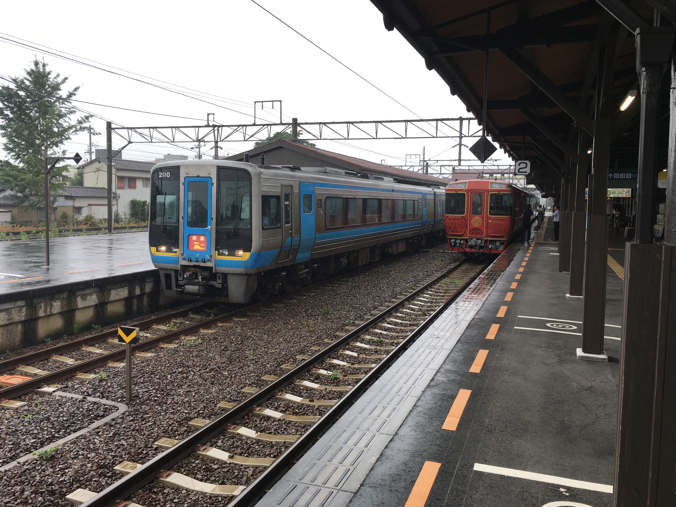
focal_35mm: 30
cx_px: 329
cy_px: 248
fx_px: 586
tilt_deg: -2.0
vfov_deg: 46.8
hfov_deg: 60.0
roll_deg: -1.1
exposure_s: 1/188
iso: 25
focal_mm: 4.15
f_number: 2.2
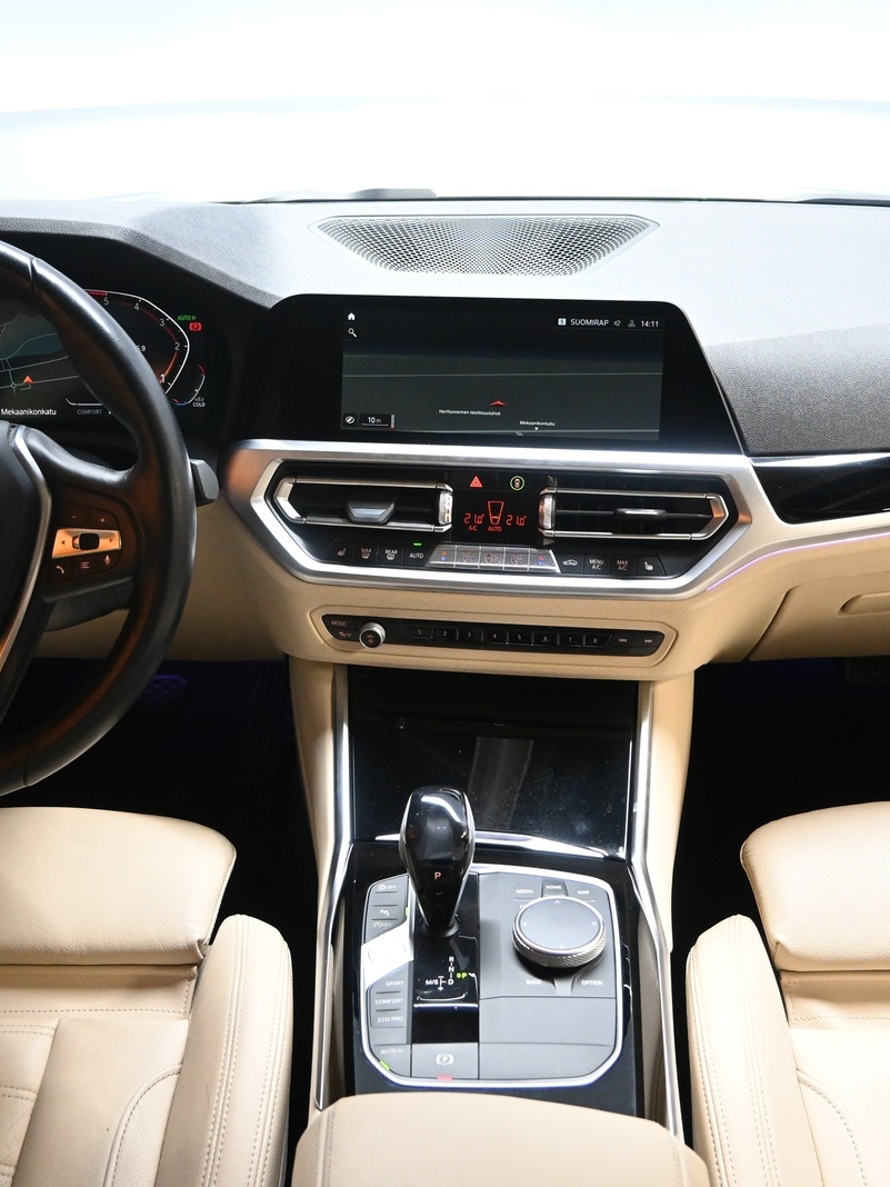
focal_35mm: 35
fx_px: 1200
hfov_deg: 40.7
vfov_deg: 52.6
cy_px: 592
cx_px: 467
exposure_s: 1/50
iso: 3200
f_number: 4
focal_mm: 16
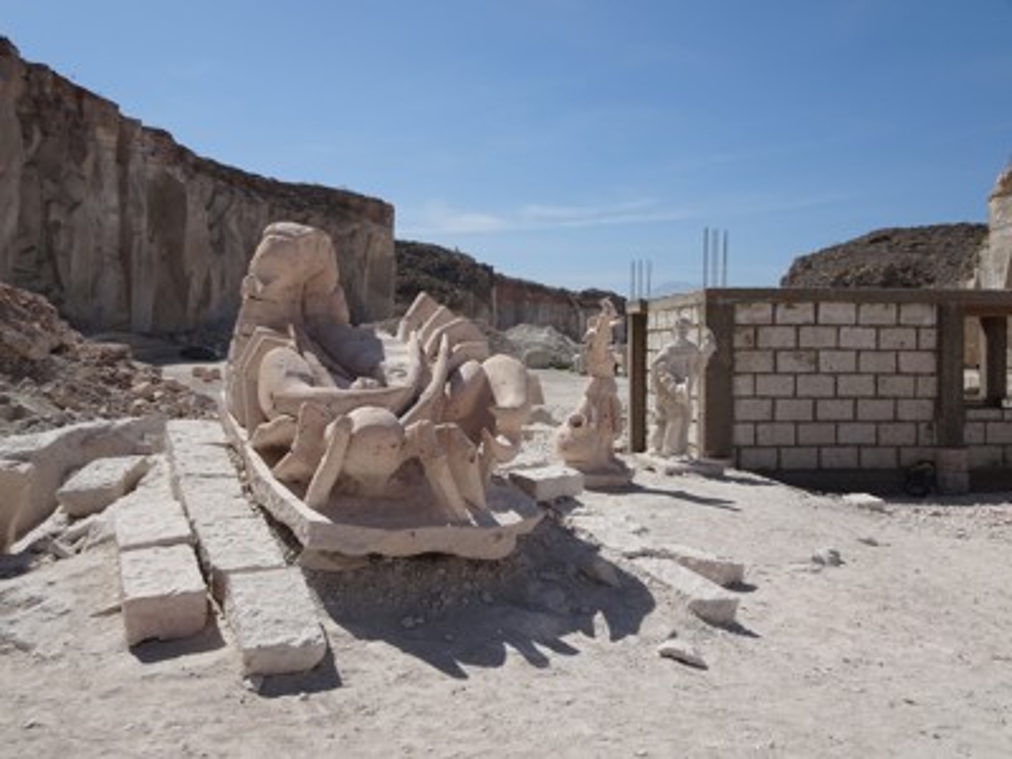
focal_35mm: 31
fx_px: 906
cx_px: 506
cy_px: 380
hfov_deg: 58.4
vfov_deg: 45.4
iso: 80
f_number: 4
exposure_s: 1/1600
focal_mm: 5.26
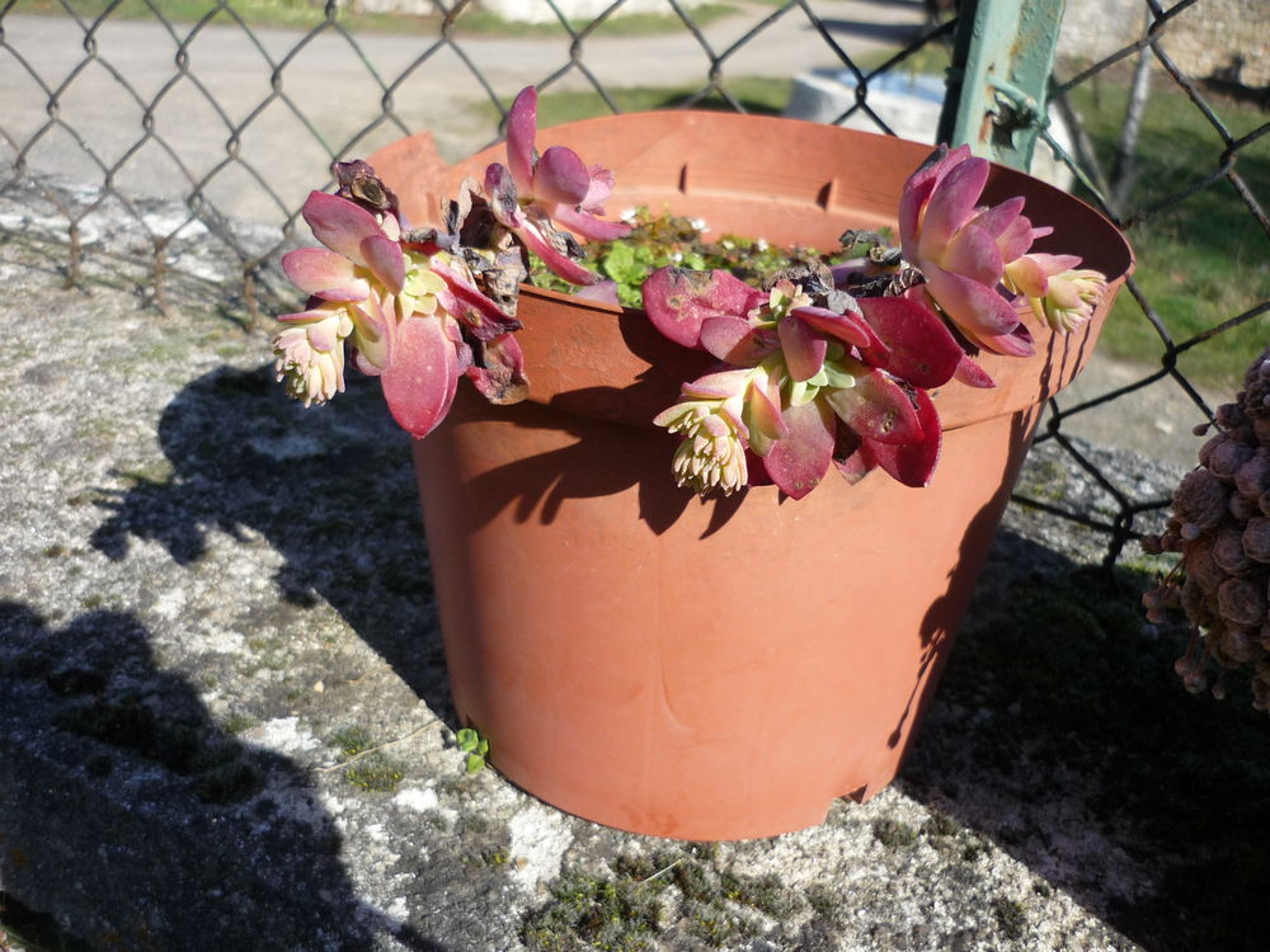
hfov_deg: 55.4
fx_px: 1211
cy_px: 476
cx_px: 635
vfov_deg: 42.9
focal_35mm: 33
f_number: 2.8
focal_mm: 5.5
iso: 100
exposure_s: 1/800
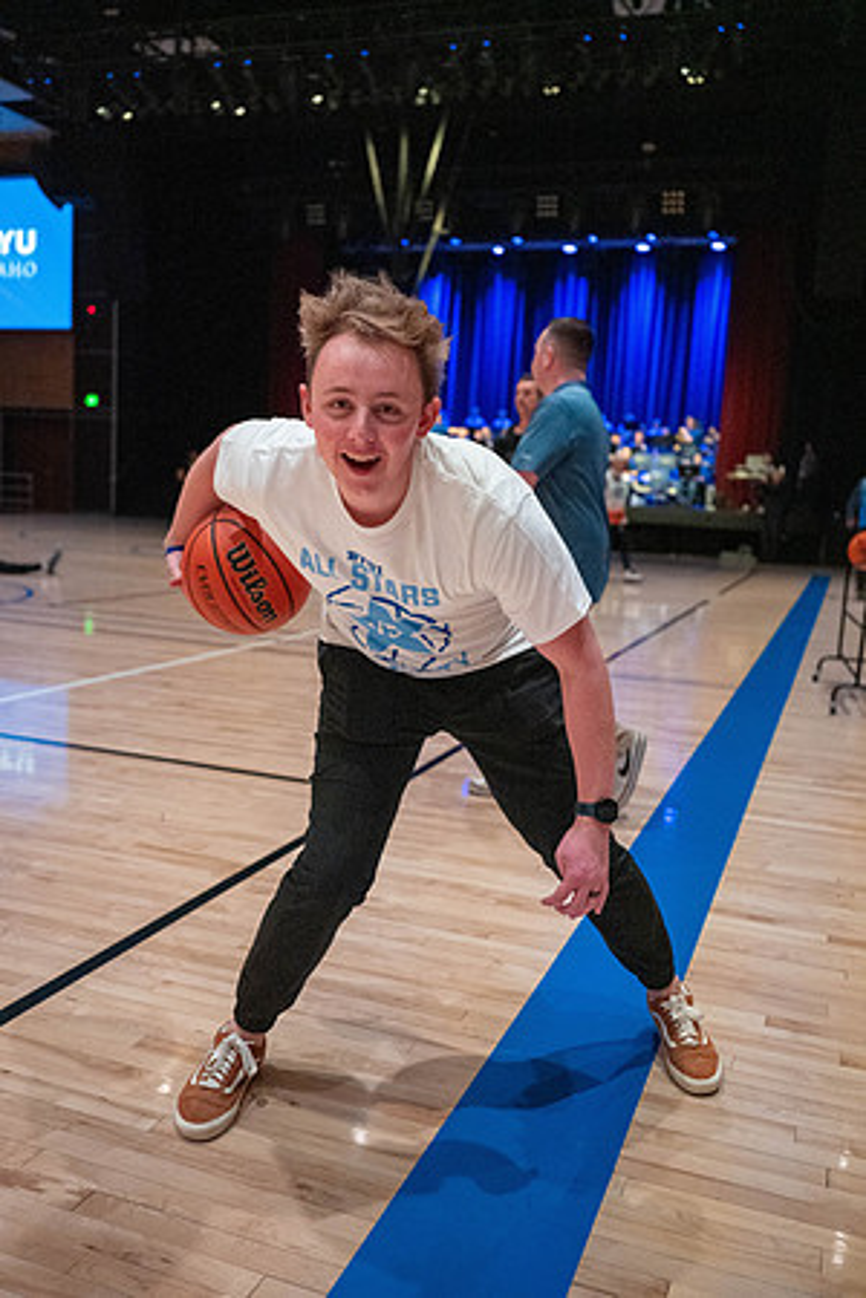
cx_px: 433
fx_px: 1137
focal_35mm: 32
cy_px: 649
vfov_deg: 59.5
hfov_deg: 41.7
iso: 6400
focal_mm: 31.5
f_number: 2.8
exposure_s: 1/1000
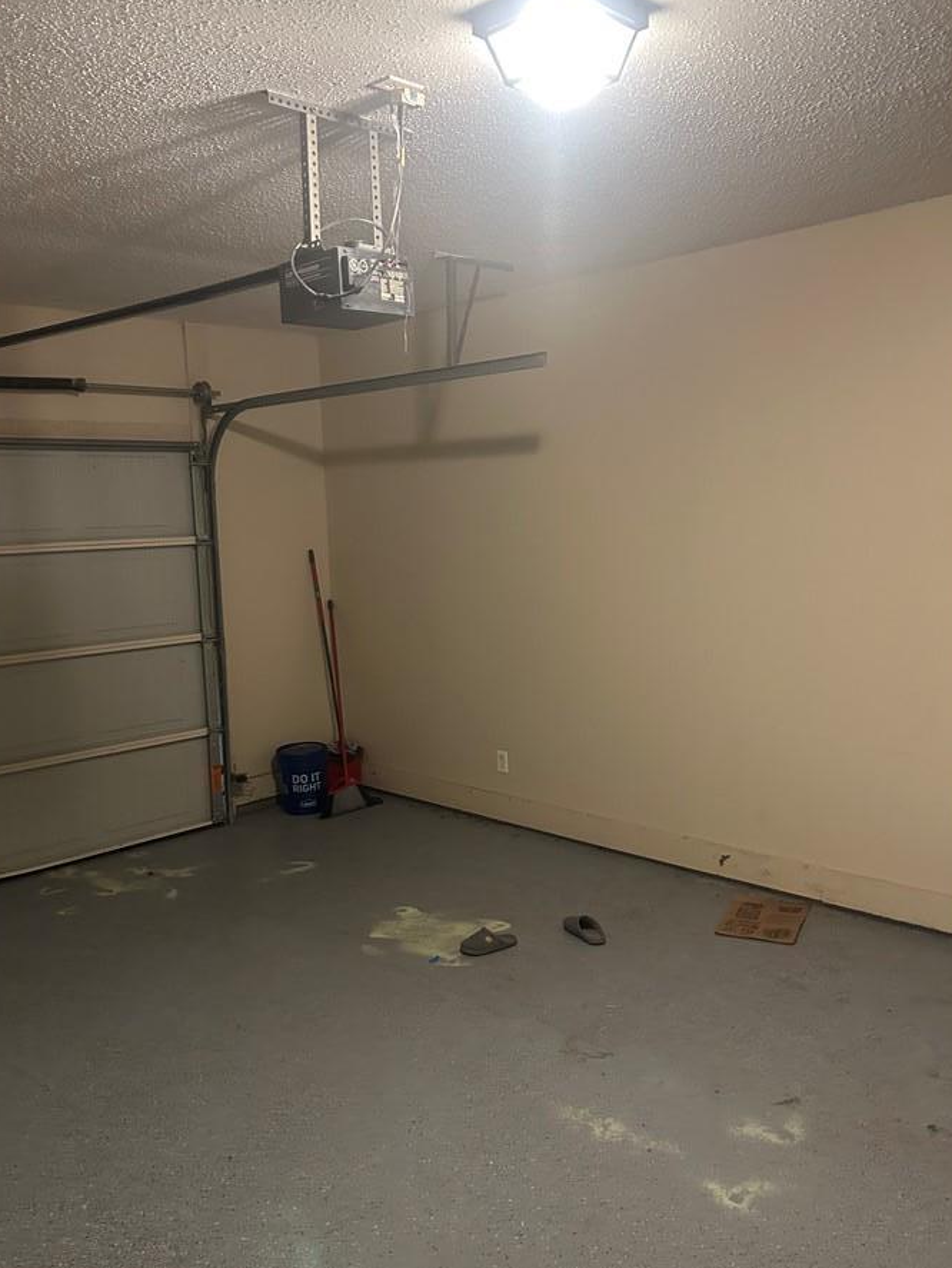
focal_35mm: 30
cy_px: 649
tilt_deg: -8.1
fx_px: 1099
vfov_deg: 59.9
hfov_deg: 46.7
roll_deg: +0.3
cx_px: 417
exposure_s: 1/40
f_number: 1.5
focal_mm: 5.7
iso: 500
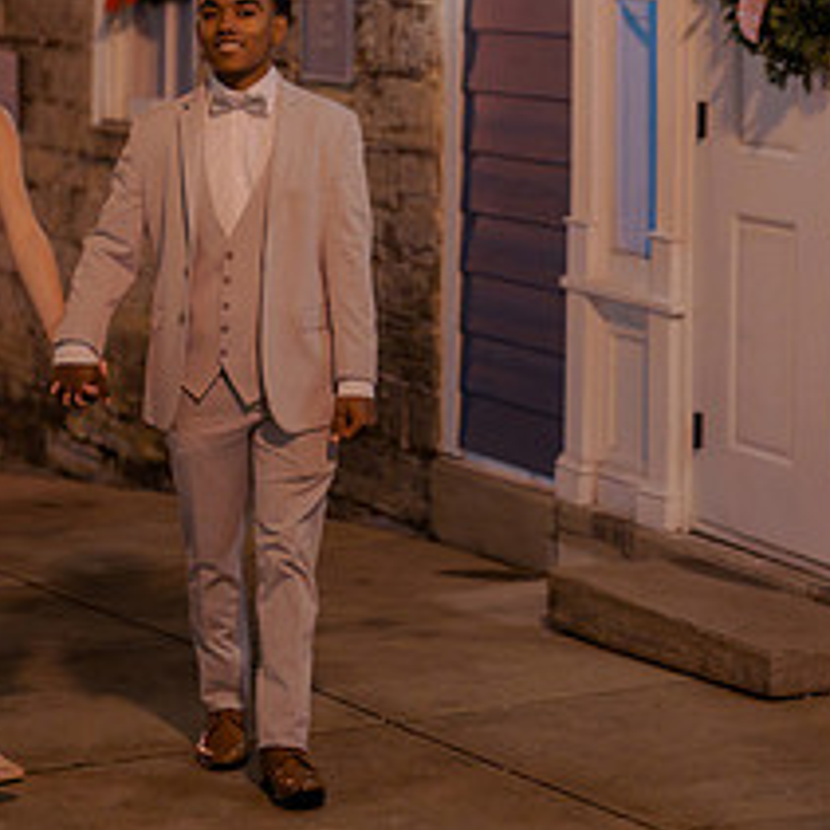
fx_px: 3174
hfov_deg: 14.9
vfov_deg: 14.9
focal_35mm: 117
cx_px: 260
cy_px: 246
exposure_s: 1/200
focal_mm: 50
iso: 2500
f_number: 1.4
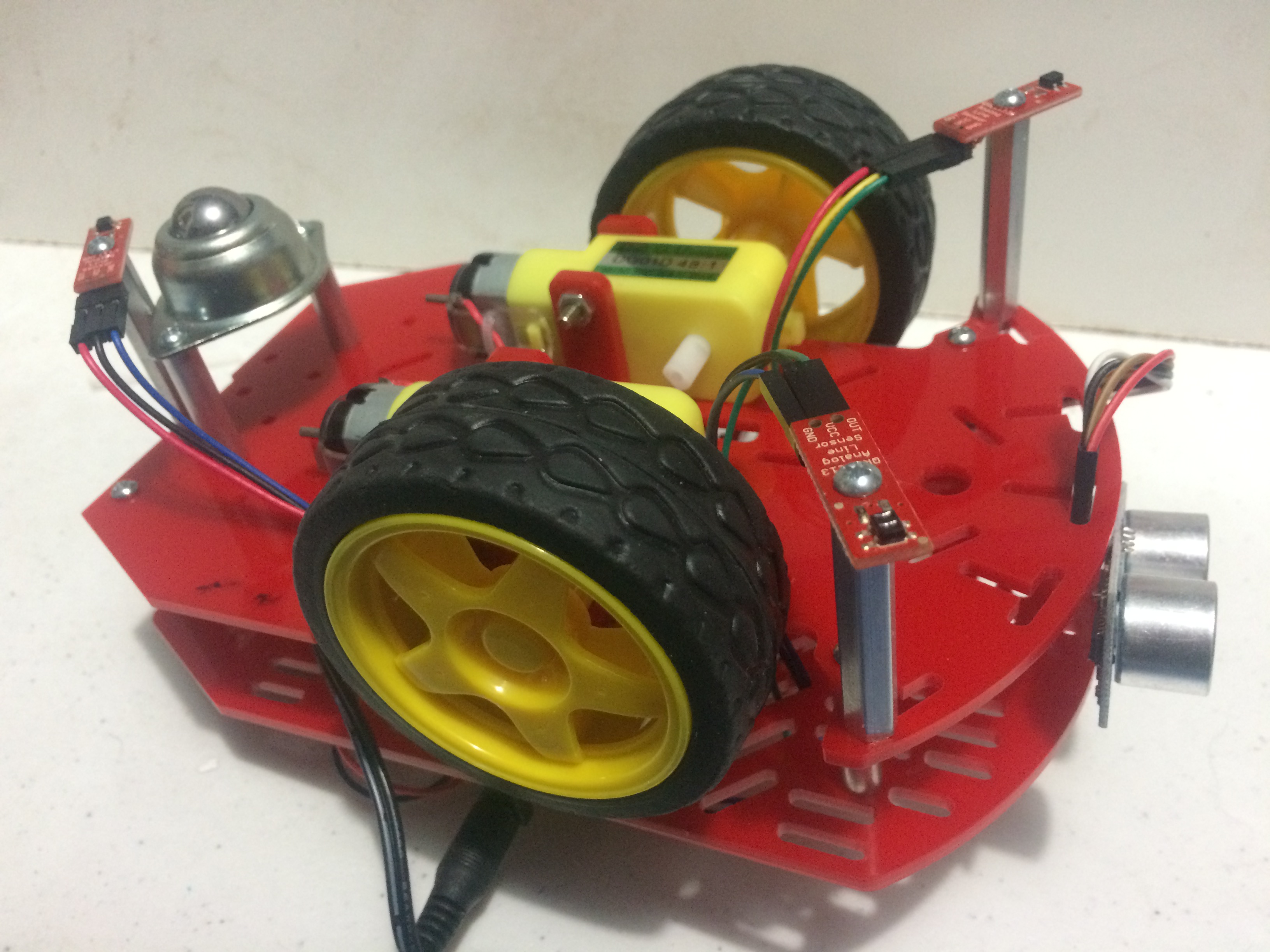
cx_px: 635
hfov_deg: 61.7
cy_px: 476
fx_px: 1064
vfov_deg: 48.2
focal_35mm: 29
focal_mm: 4.15
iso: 320
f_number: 2.2
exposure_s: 1/20
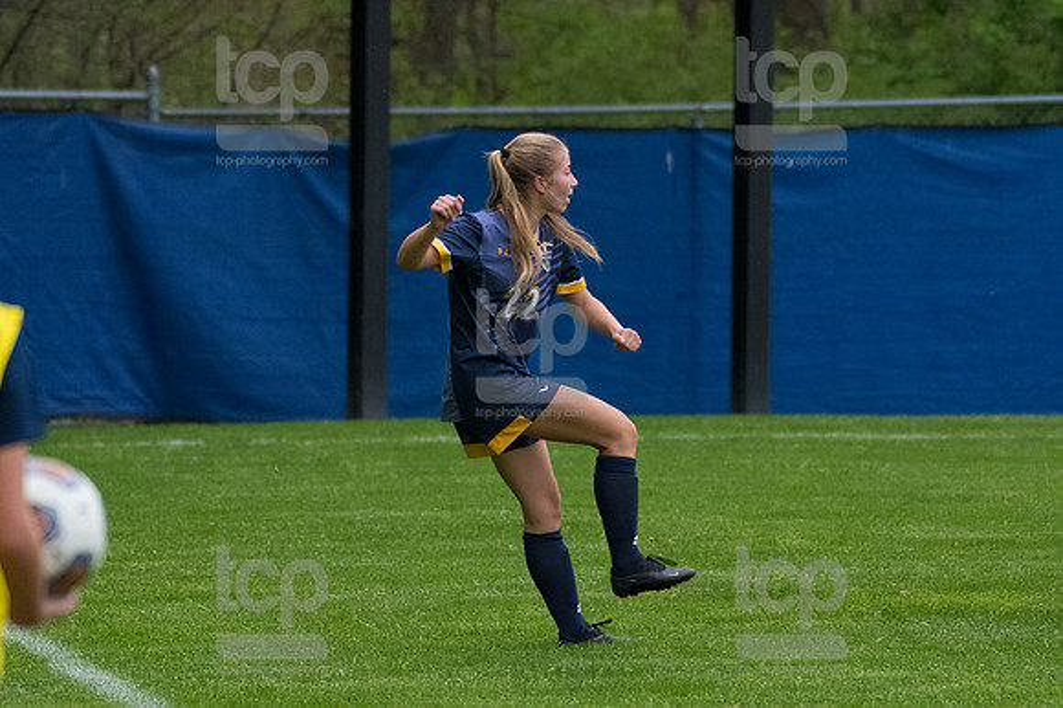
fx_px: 11951
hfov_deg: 5.1
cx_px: 532
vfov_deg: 3.4
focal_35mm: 405
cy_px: 354
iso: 4000
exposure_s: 1/1600
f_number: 5.6
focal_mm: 270
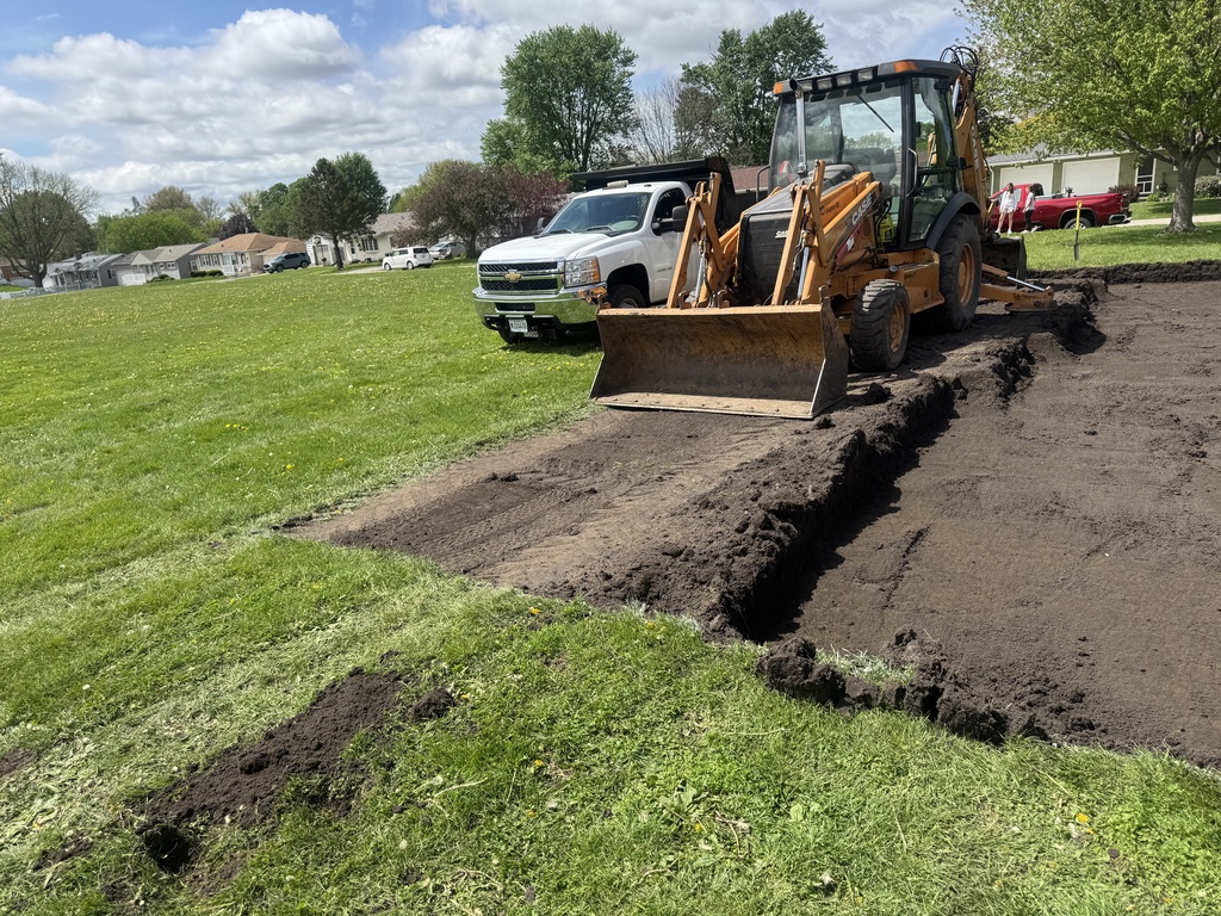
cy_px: 458
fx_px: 847
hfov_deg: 71.6
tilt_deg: -12.7
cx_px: 610
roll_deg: +6.3
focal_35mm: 24
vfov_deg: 56.8
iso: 80
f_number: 1.78
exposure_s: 1/2833
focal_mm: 6.76
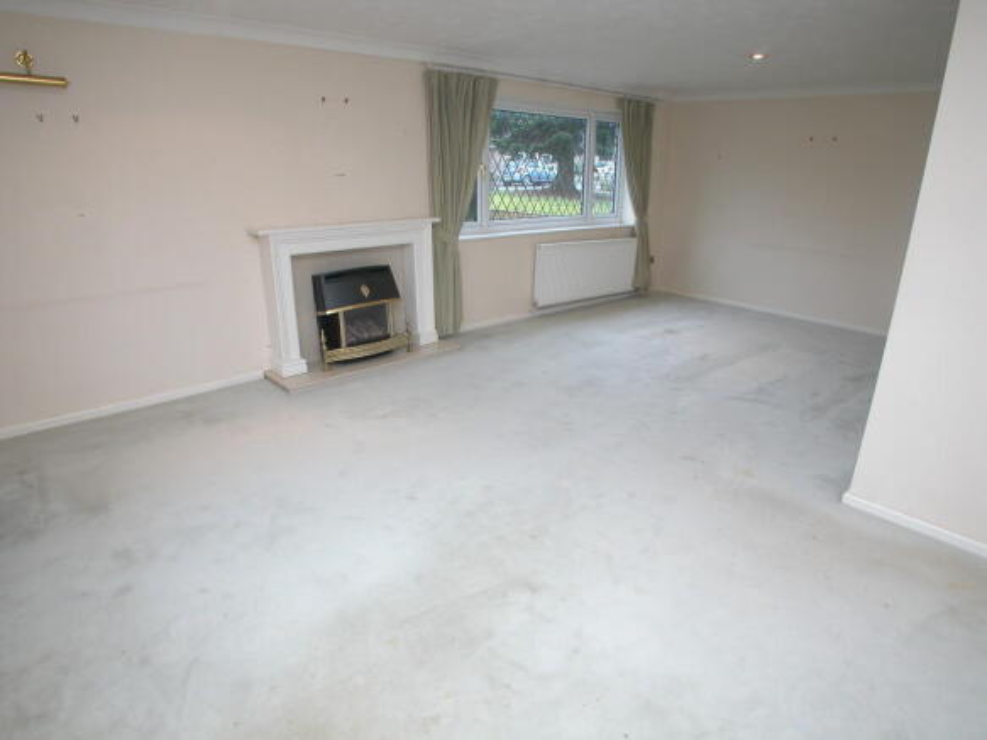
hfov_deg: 63.5
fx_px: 798
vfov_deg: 49.7
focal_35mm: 28
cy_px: 370
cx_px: 494
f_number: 2.8
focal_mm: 7.1
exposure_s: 1/30
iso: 100
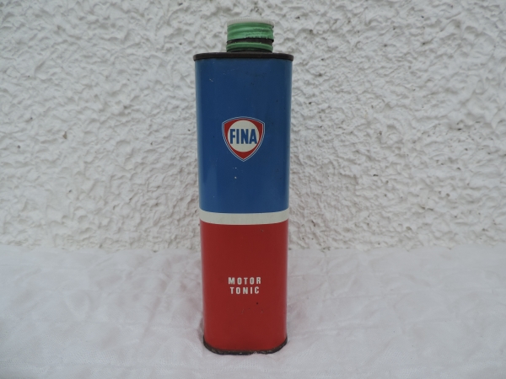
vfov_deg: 56.8
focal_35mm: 24
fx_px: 351
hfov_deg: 71.6
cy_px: 190
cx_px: 253
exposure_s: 1/400
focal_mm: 4.3
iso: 80
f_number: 3
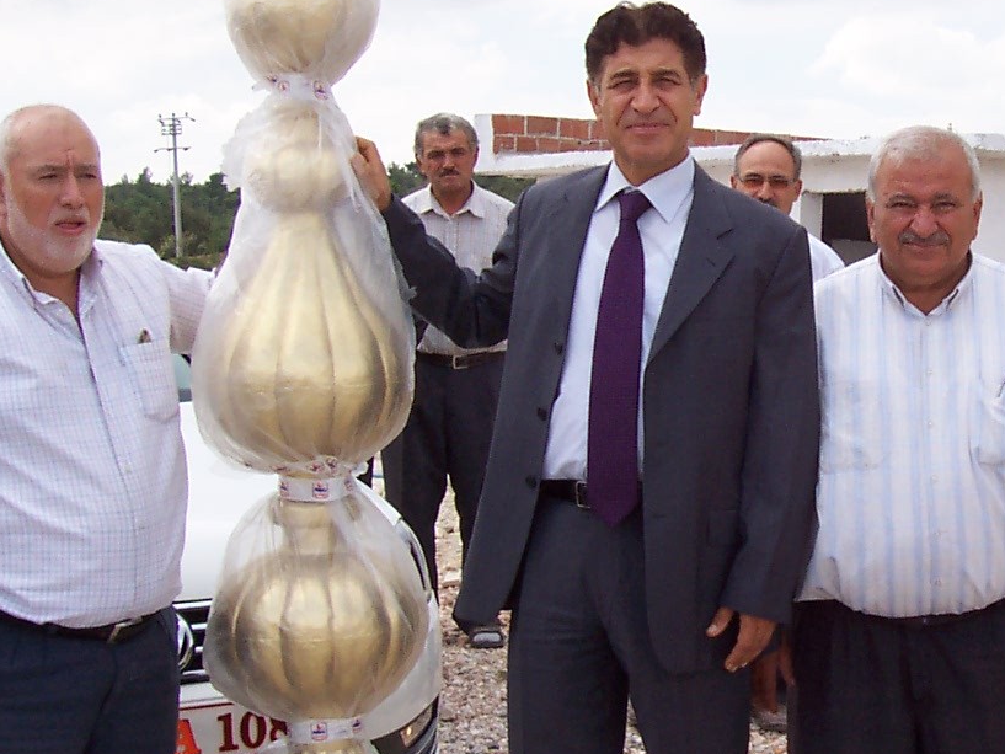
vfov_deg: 19.6
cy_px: 431
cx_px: 898
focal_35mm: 75
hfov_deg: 25.2
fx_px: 2178
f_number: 5.6
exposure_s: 1/350
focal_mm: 5.6
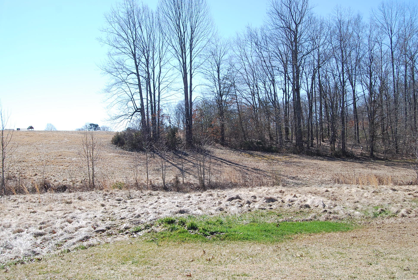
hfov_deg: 61.9
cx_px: 209
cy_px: 140
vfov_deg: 43.7
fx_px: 349
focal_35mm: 30
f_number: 7.1
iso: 100
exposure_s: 1/200
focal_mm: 20
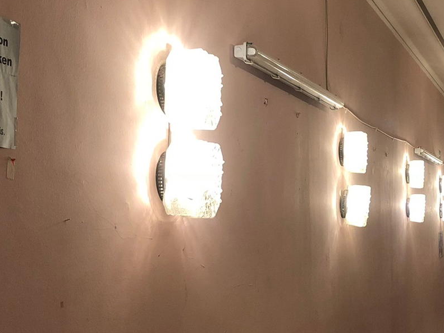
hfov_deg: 27.7
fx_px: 872
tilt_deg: +3.6
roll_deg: -0.6
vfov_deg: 21.6
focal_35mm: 68
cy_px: 167
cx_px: 385
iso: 50
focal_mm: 3.99
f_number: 1.8
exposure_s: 1/17
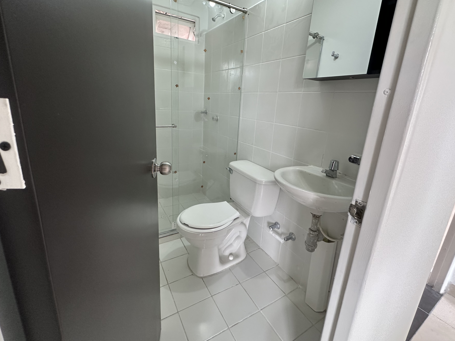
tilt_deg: -14.3
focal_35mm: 16
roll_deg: -4.5
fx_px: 210
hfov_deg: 94.5
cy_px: 156
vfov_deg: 77.9
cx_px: 230
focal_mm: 2.22
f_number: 2.2
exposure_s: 1/99
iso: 200
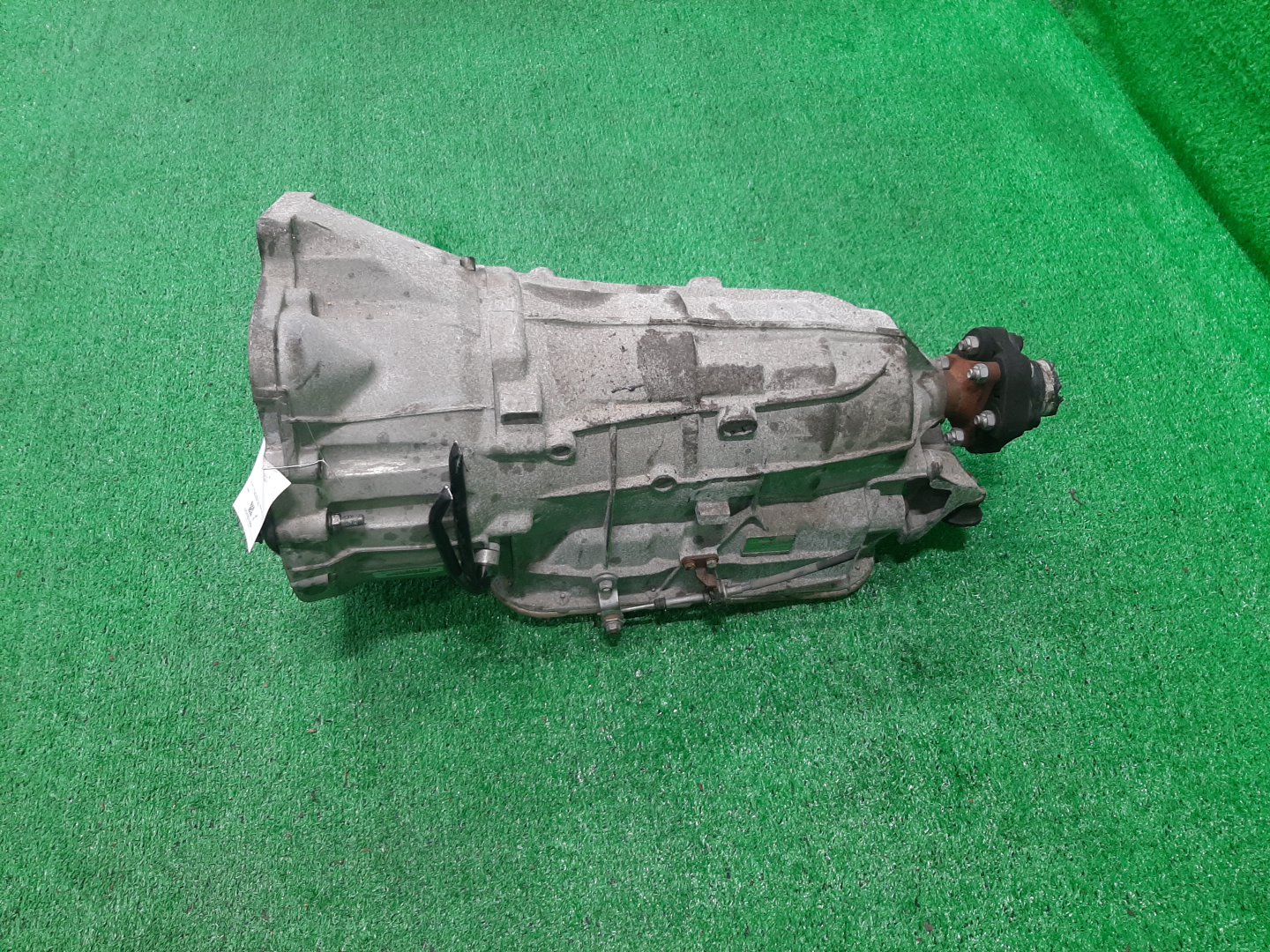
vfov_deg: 53.1
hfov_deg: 67.3
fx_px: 954
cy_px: 476
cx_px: 635
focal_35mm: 26
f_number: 1.7
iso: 100
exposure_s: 1/50
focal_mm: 3.93
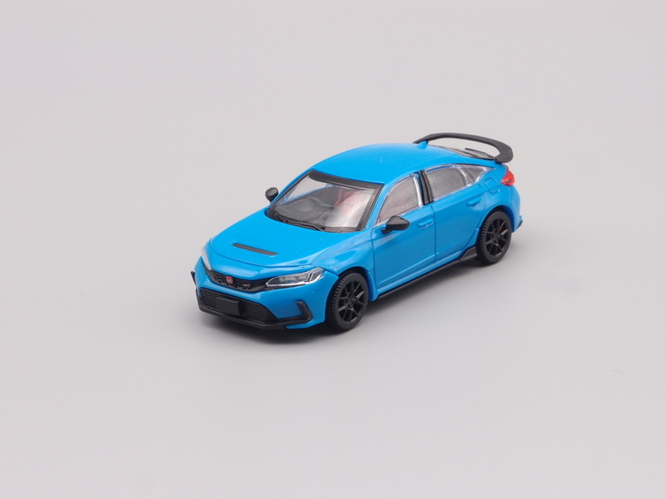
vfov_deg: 17.6
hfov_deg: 23.3
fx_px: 1616
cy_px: 250
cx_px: 333
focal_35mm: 84
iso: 100
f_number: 8
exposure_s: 1/8
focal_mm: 18.15
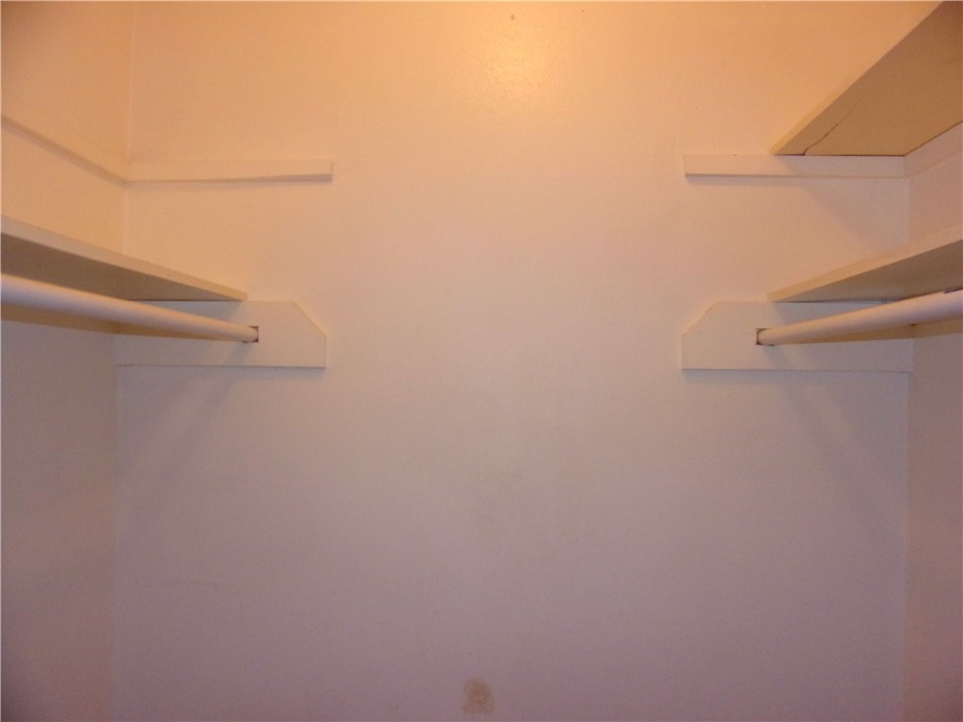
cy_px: 361
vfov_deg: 56.8
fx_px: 668
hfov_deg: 71.6
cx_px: 482
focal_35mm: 24
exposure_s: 1/34
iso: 160
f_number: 3.3
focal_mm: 4.3
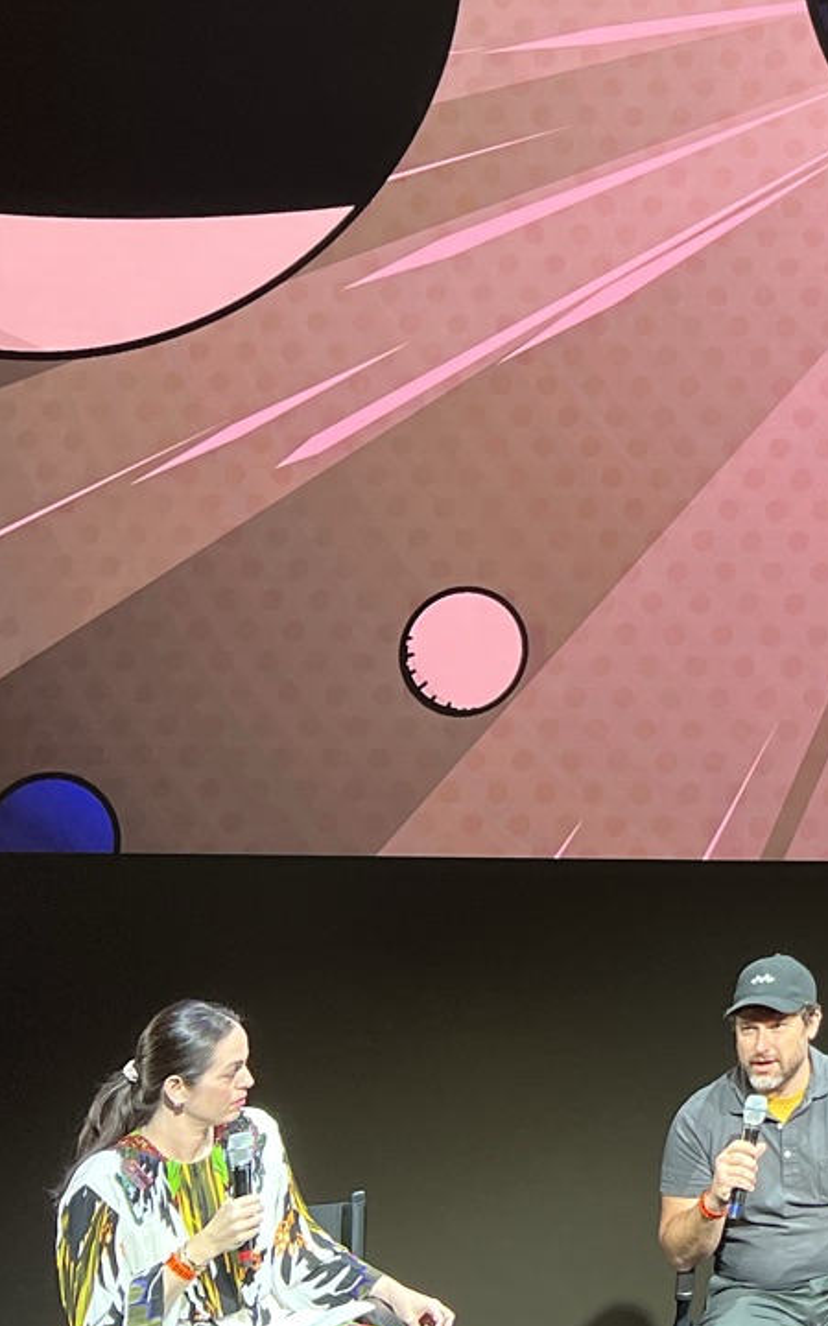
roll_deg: -0.3
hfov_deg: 16.9
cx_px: 1289
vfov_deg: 29.1
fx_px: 2493
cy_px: 253
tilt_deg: +9.0
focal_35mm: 69
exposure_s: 1/120
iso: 125
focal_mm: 5.7
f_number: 1.5
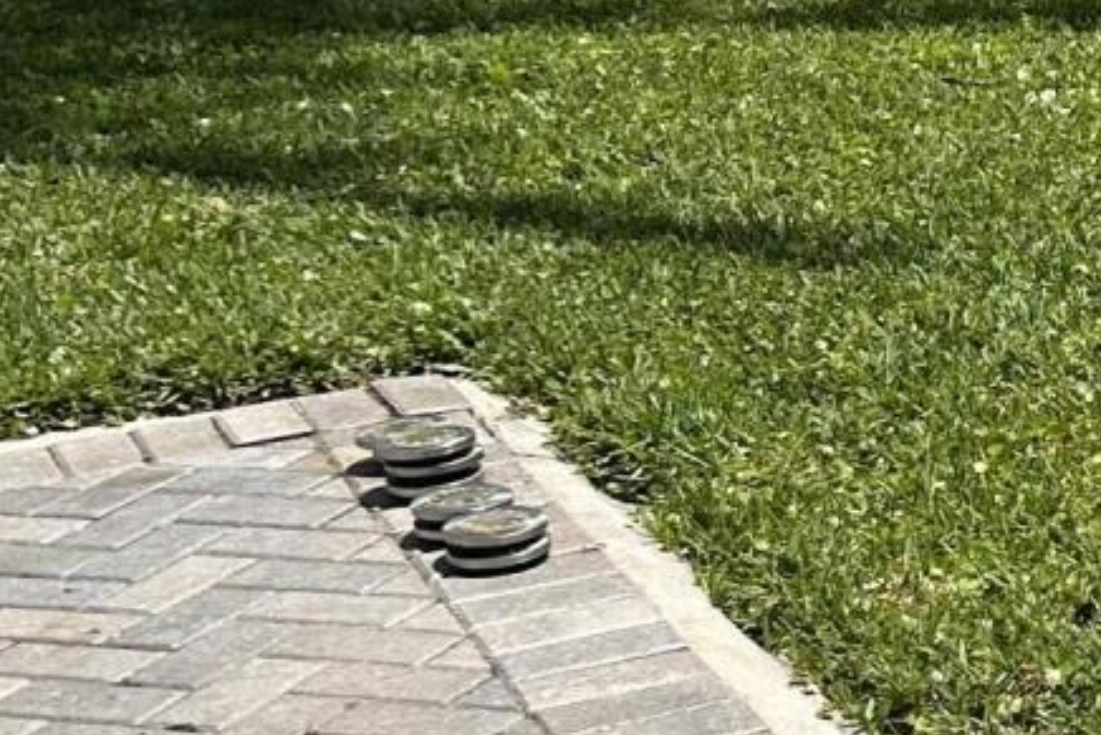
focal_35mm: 124
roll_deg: +1.6
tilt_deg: -16.3
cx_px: 1712
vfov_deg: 11.1
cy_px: 437
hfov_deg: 15.1
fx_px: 3793
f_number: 1.5
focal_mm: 5.7
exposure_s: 1/5076
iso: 50
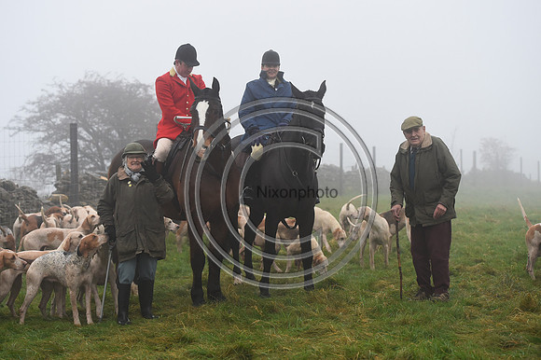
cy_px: 180
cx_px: 270
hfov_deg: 28.9
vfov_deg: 19.4
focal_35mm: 70
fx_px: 1051
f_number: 3.5
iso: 1800
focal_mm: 70
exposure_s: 1/1000
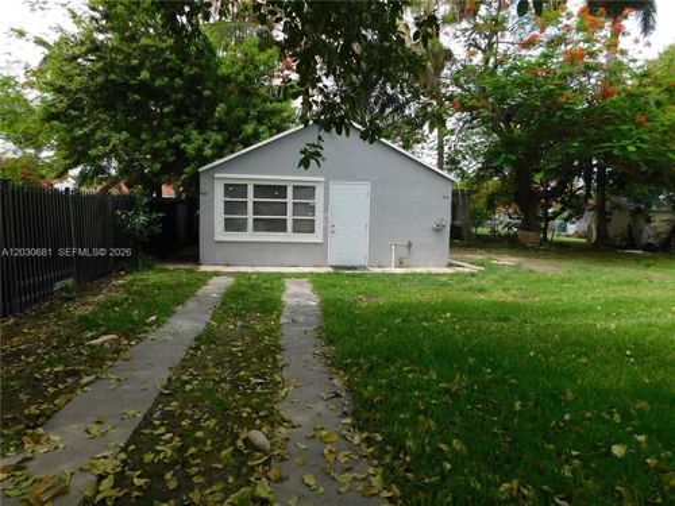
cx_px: 338
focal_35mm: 23
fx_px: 448
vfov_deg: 58.9
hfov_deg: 73.9
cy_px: 253
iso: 125
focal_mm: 4
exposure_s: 1/1000
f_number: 3
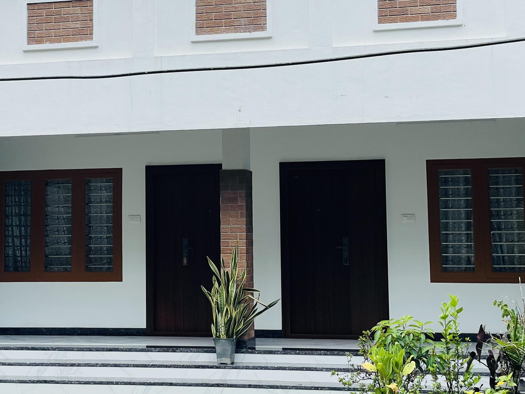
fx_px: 1153
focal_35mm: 76
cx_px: 220
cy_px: 144
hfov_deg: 25.6
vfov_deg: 19.3
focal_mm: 6
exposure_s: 1/1020
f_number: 2
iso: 25
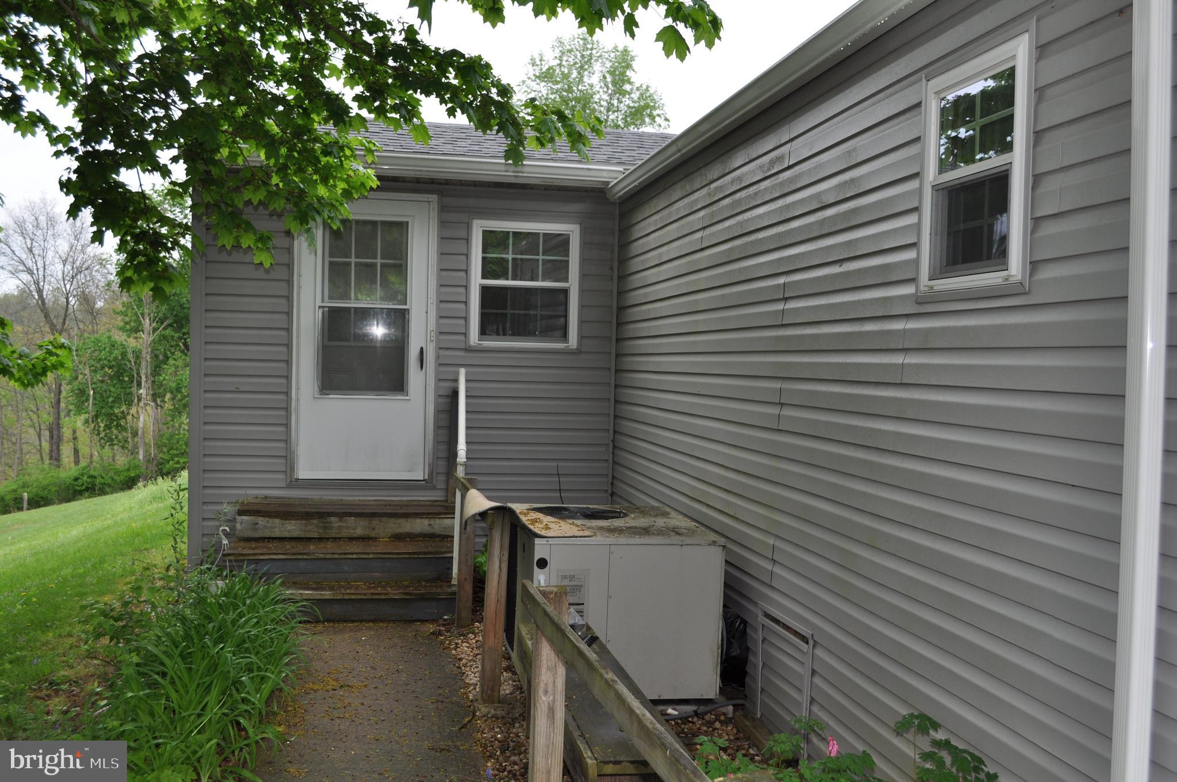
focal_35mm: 36
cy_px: 391
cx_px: 588
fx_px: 1175
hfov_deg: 53.2
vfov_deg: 36.8
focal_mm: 24
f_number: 5.6
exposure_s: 1/125
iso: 200
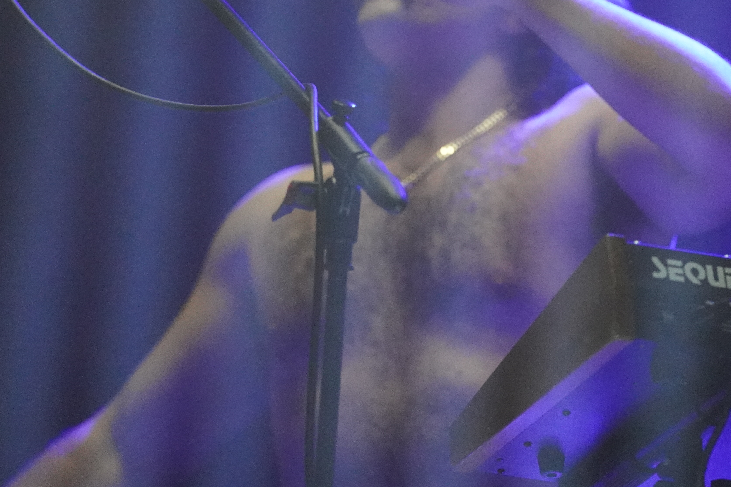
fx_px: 7269
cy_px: 99
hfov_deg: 5.8
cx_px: 437
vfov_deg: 3.8
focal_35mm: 358
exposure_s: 1/250
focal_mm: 200
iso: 12800
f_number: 2.8
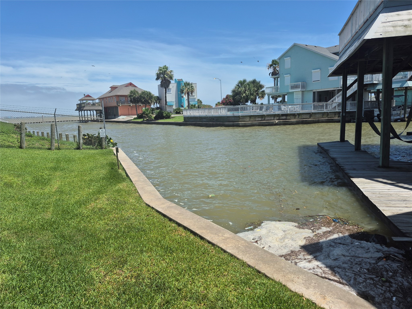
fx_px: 274
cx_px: 206
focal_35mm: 23
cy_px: 154
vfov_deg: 58.9
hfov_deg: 73.9
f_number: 1.8
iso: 25
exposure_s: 1/2392
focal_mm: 5.4
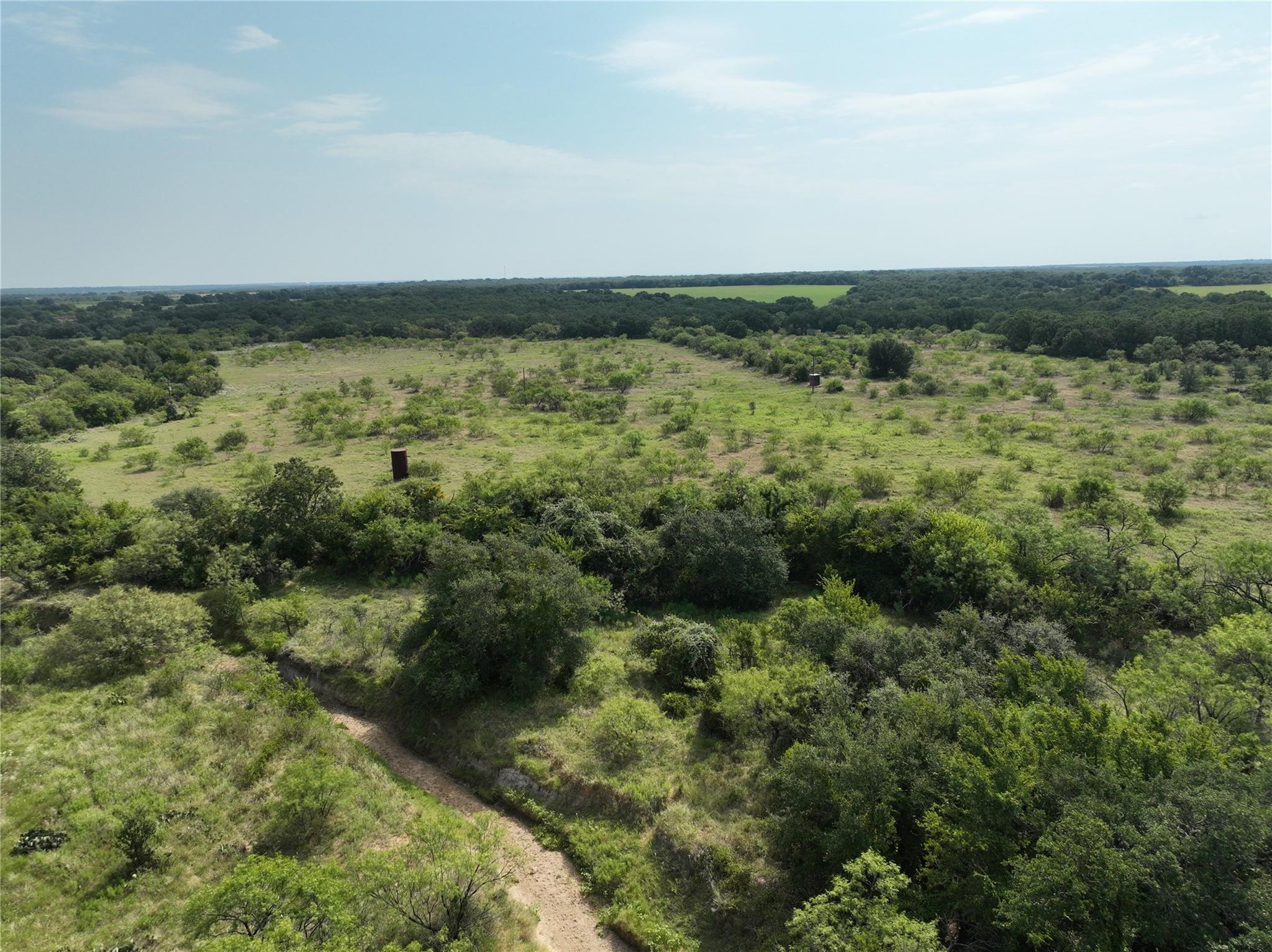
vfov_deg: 56.8
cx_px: 636
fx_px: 881
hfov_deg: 71.6
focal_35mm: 24
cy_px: 476
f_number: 2.8
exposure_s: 1/4000
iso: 200
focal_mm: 12.29
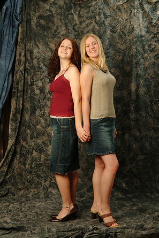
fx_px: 543
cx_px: 79
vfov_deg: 24.8
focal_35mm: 82
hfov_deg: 16.7
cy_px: 118
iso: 400
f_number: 13
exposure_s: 1/125
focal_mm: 54
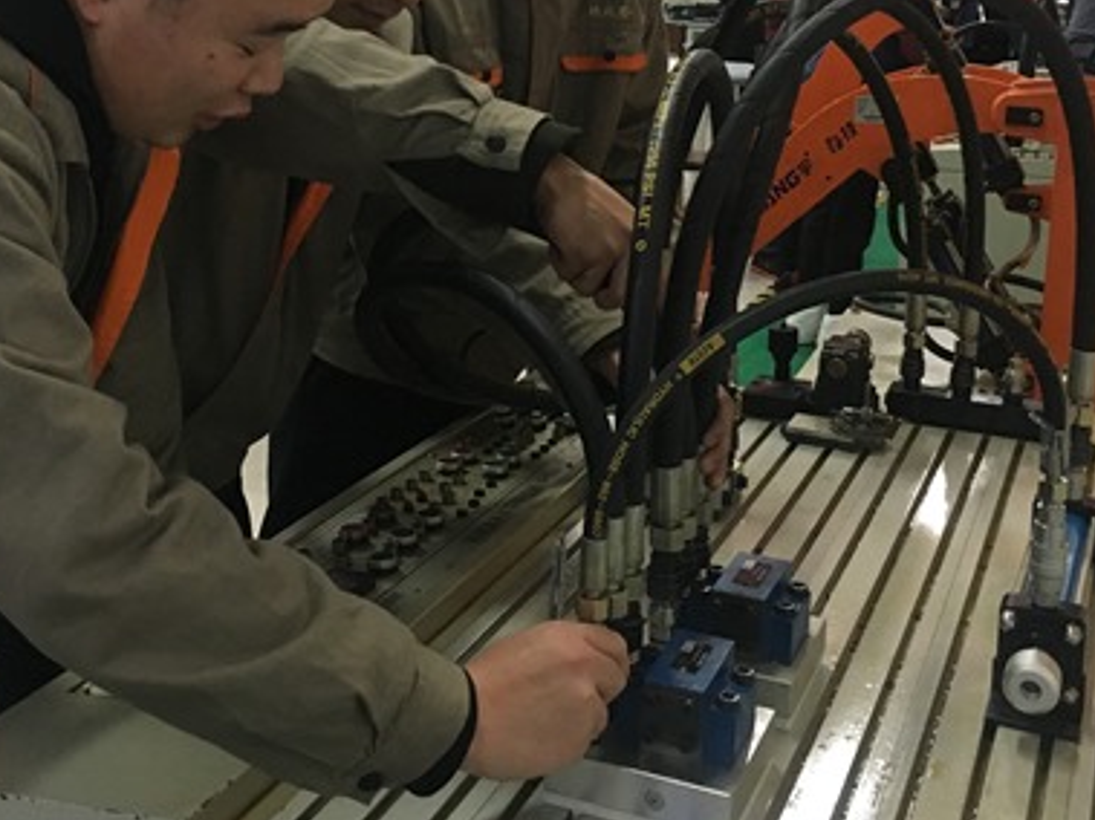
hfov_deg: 38.7
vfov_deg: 29.1
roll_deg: -2.1
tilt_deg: -9.0
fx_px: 1550
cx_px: 422
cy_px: 176
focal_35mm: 49
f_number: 2.2
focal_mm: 4.15
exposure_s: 1/20
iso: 200
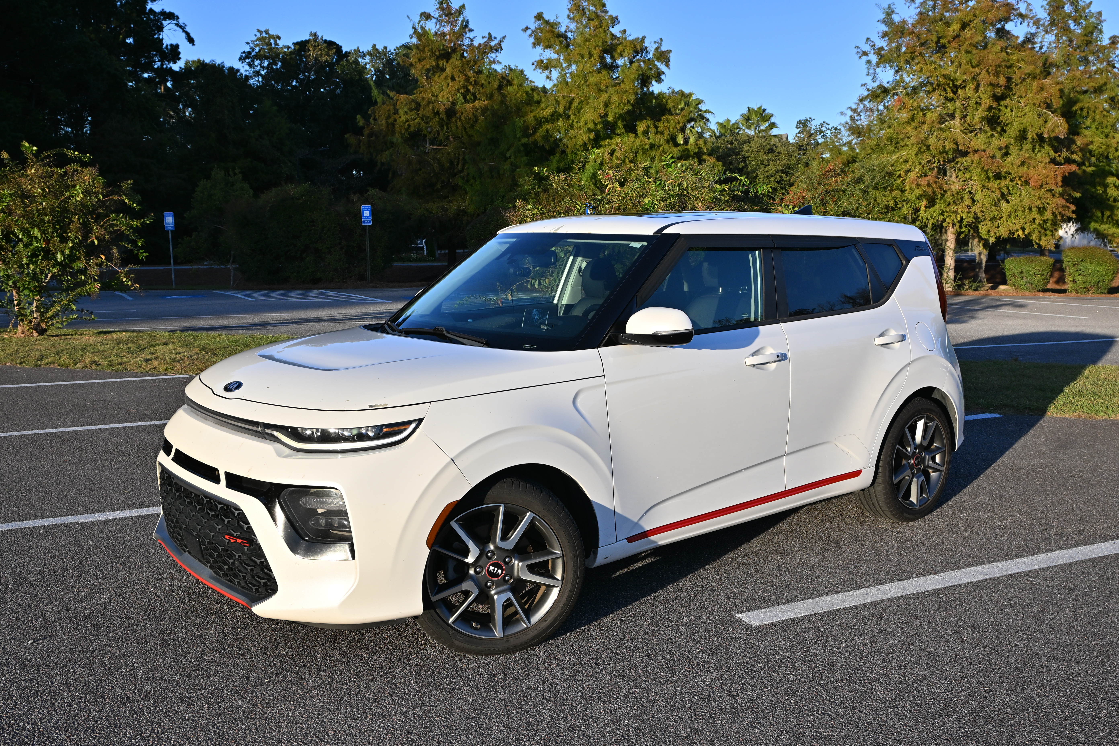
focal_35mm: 32
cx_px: 560
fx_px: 1002
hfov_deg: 58.3
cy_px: 373
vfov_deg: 40.8
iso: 100
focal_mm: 21.5
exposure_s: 1/400
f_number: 7.1
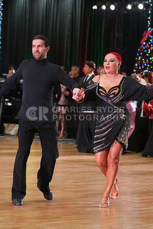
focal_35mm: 148
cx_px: 76
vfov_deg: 13.9
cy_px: 114
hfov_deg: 9.3
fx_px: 943
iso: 4000
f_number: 5.6
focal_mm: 148
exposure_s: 1/200
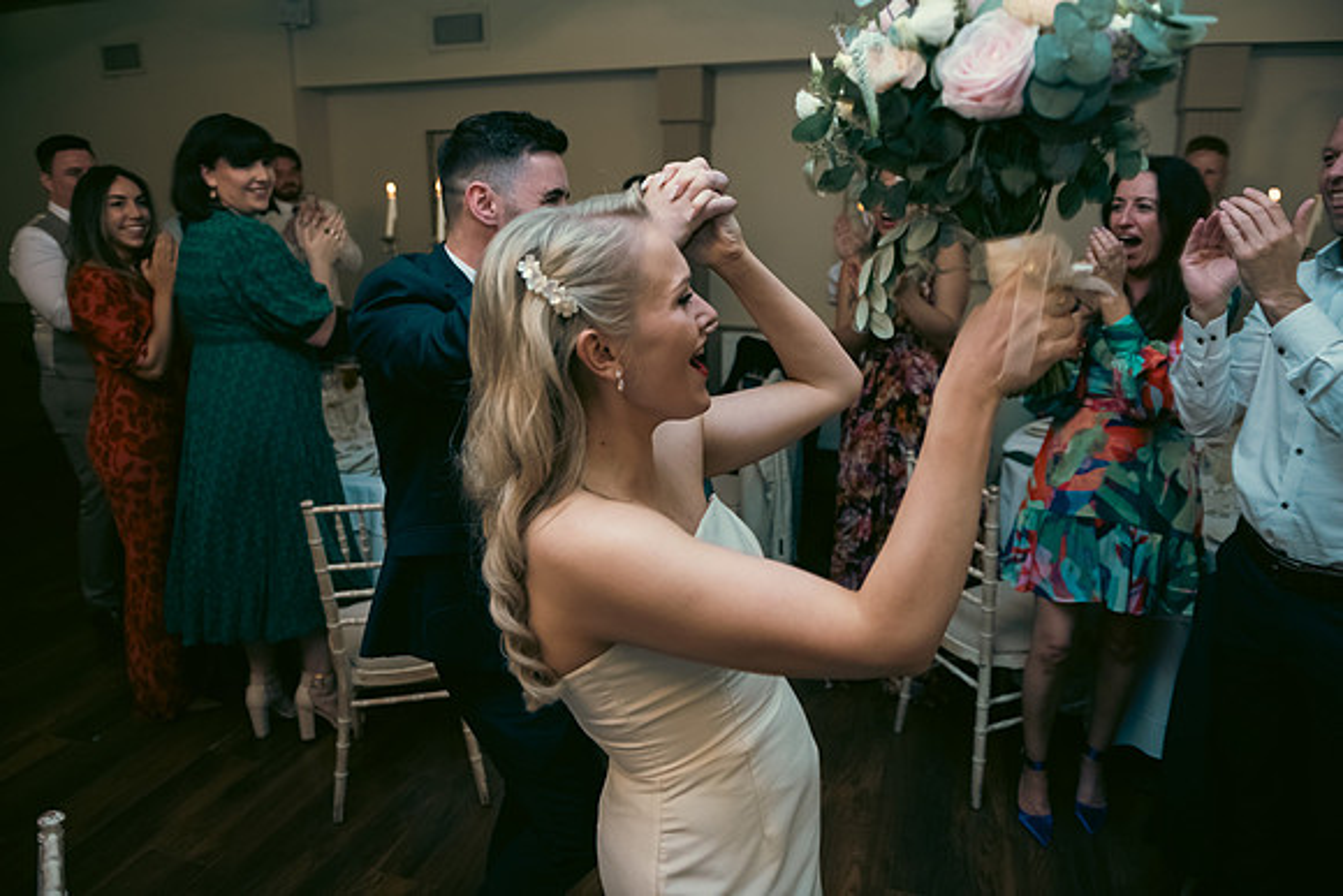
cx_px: 672
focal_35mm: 24
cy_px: 448
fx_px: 896
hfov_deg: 73.7
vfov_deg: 53.2
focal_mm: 24
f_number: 3.5
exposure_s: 1/160
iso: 800
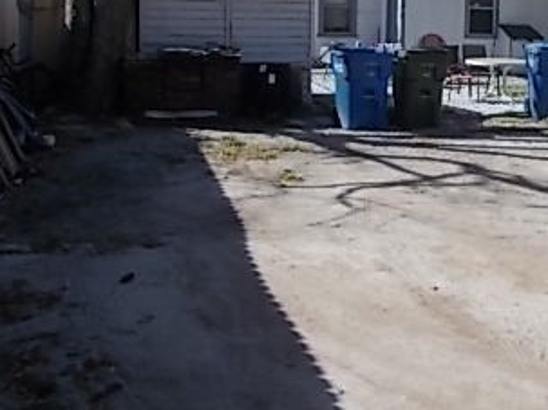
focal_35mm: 55
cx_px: 447
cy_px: 34
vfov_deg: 25.6
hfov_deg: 33.8
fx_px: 870
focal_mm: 4.6
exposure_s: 1/125
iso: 80
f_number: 8
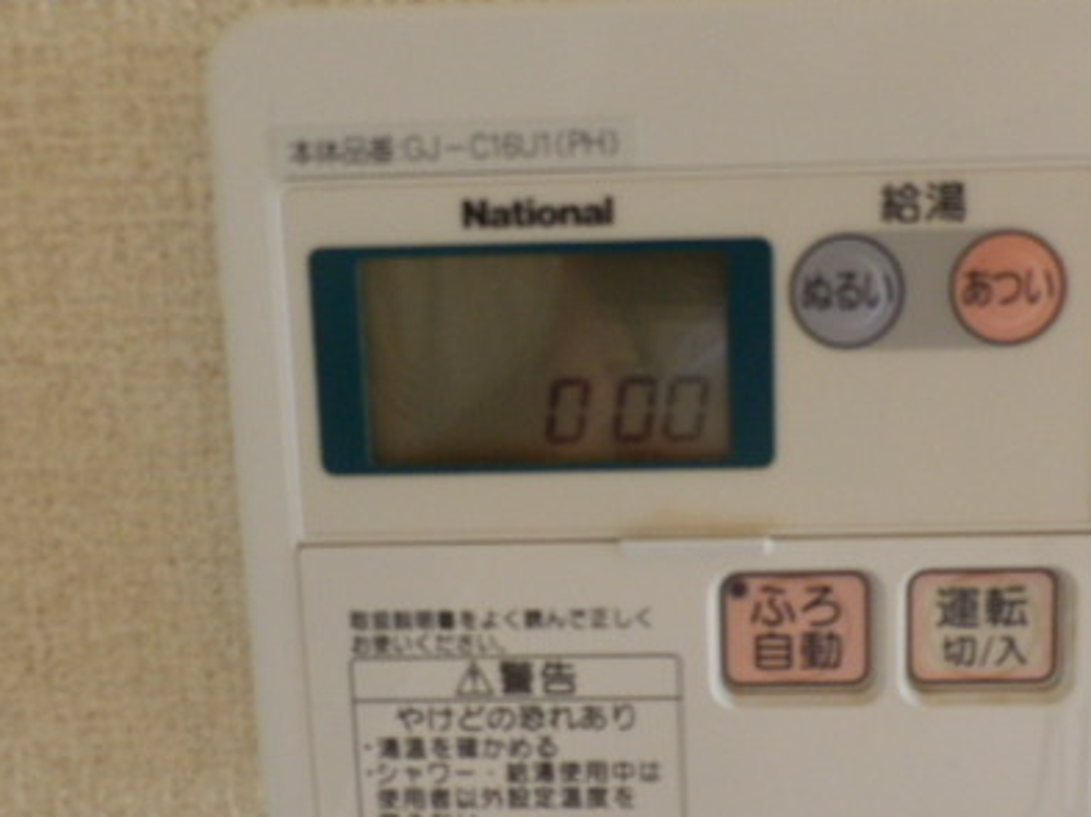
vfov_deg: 36.8
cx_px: 678
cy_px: 402
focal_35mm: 39
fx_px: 1228
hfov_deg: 47.5
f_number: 3
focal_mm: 4.2
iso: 500
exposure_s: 1/30
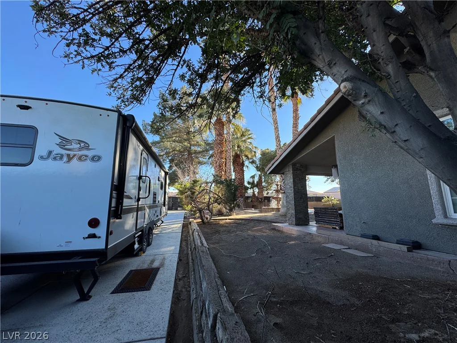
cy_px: 172
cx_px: 228
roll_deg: +0.1
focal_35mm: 14
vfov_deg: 85.7
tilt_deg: +8.8
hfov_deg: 102.1
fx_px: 185
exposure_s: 1/356
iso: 40
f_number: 2.2
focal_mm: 2.22
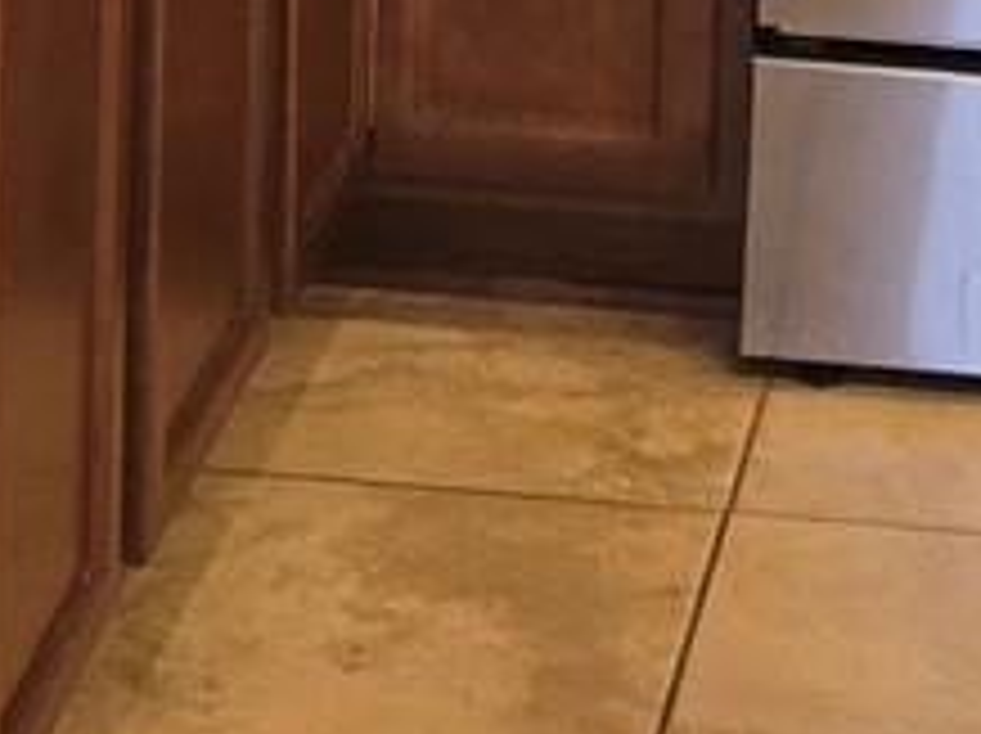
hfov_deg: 11.7
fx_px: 4784
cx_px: 738
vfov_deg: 8.1
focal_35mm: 169
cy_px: -1049
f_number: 1.8
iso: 100
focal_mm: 5.4
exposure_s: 1/120
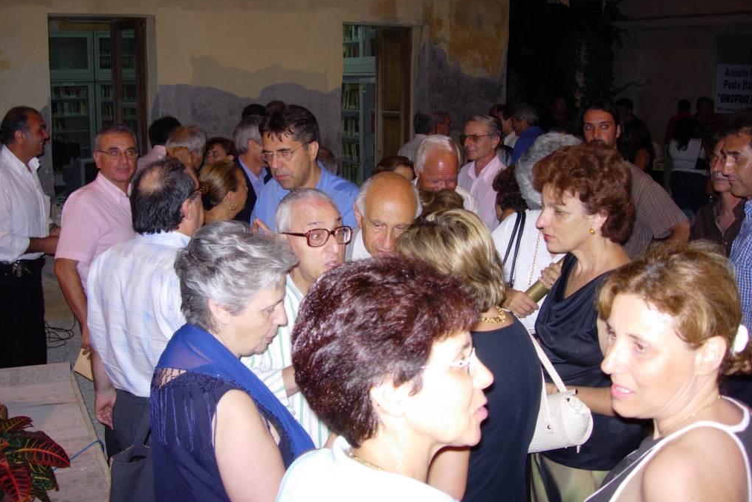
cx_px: 378
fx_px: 836
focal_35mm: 40
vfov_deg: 33.4
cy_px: 239
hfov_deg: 48.5
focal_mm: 7.8
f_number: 2.8
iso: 79
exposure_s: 1/64
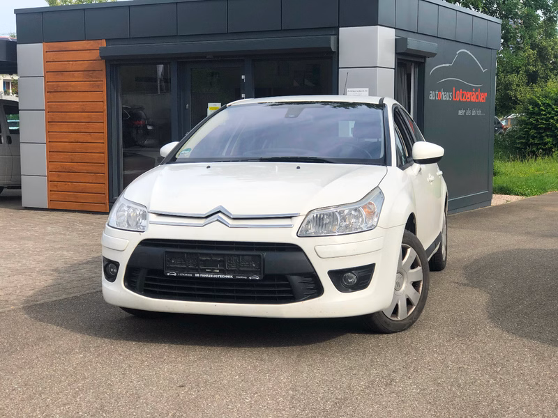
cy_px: 209
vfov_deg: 25.7
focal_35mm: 57
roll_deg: -1.6
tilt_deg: -7.2
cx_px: 279
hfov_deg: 33.8
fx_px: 919
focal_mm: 6.6
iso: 20
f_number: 2.8
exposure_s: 1/600
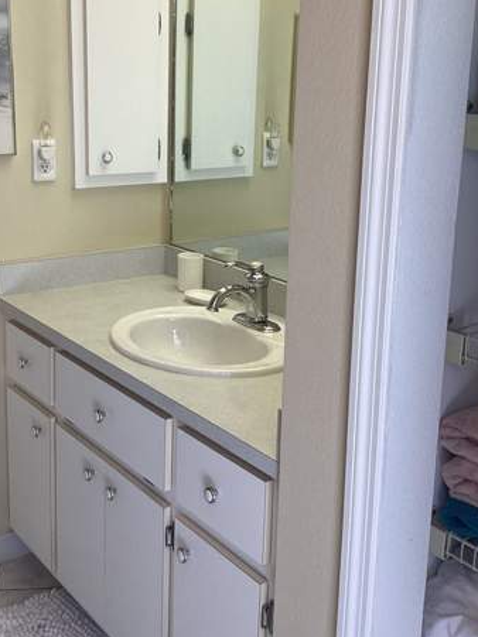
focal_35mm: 44
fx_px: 810
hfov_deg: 32.8
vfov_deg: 42.8
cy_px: 258
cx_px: 198
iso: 50
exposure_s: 1/120
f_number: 2.4
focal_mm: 3.3
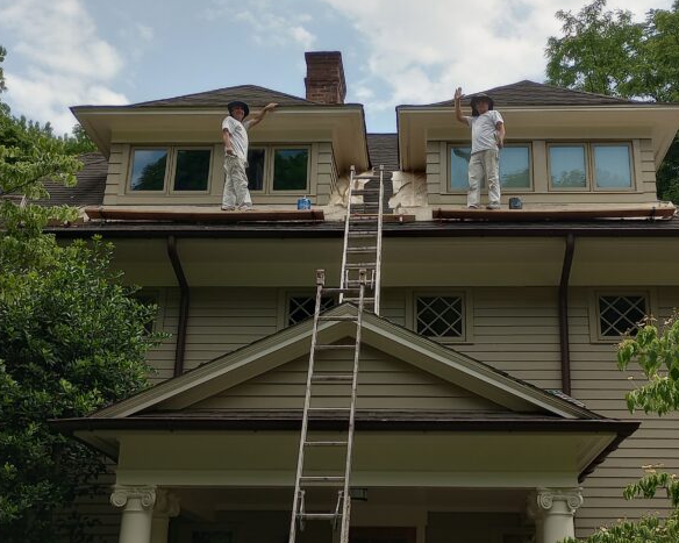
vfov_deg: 31.4
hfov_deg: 38.7
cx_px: 395
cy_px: 252
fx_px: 964
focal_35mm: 48
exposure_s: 1/390
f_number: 1.8
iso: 113
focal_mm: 4.27
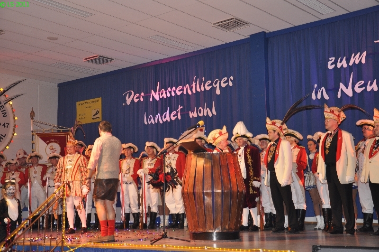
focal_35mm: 51
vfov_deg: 26.4
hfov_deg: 38.9
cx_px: 190
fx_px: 536
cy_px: 126
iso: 400
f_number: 5
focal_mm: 34
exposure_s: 1/60
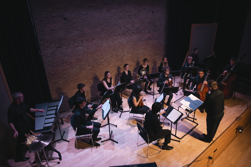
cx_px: 126
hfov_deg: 73.7
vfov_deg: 53.2
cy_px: 84
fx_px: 167
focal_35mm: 24
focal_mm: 24
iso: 1000
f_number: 5
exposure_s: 1/200
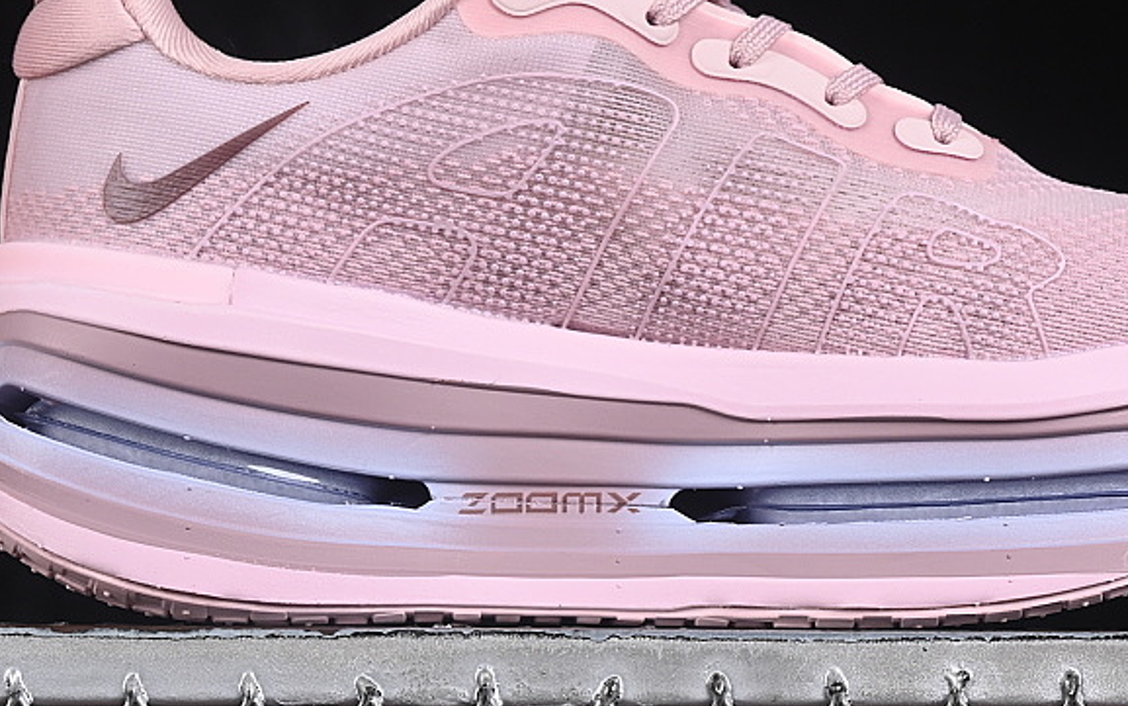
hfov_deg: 14.6
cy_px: 192
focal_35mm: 143
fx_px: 4397
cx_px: 649
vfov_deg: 9.2
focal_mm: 50
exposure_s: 1/80
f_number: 8
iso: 160
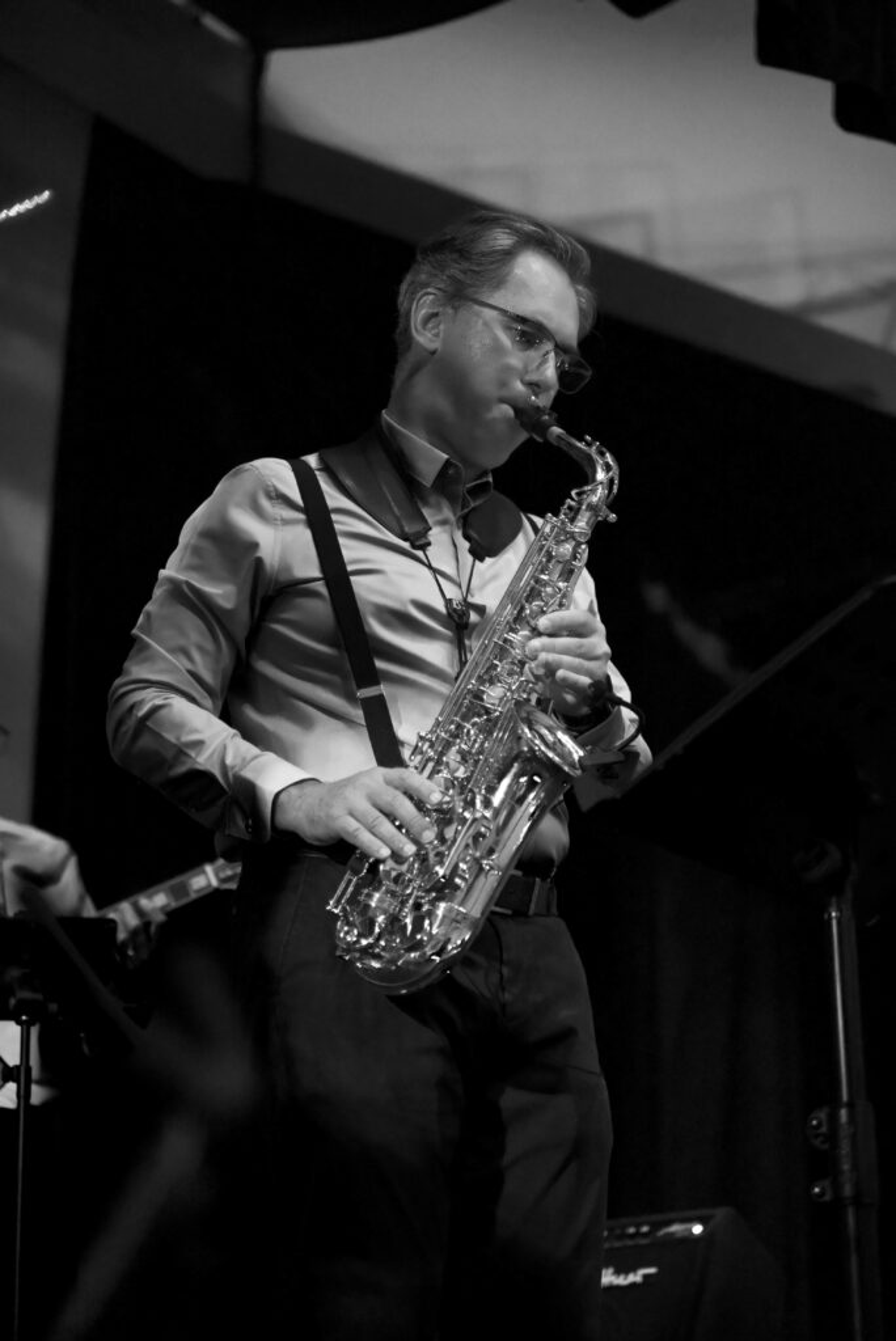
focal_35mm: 72
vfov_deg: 28.1
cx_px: 448
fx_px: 2684
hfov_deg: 19.0
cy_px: 670
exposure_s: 1/320
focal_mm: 72
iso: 11400
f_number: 2.8
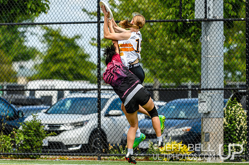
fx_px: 2628
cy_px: 64
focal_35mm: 380
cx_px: 136
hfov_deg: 5.4
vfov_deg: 3.6
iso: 100
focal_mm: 200
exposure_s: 1/1250
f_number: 3.2
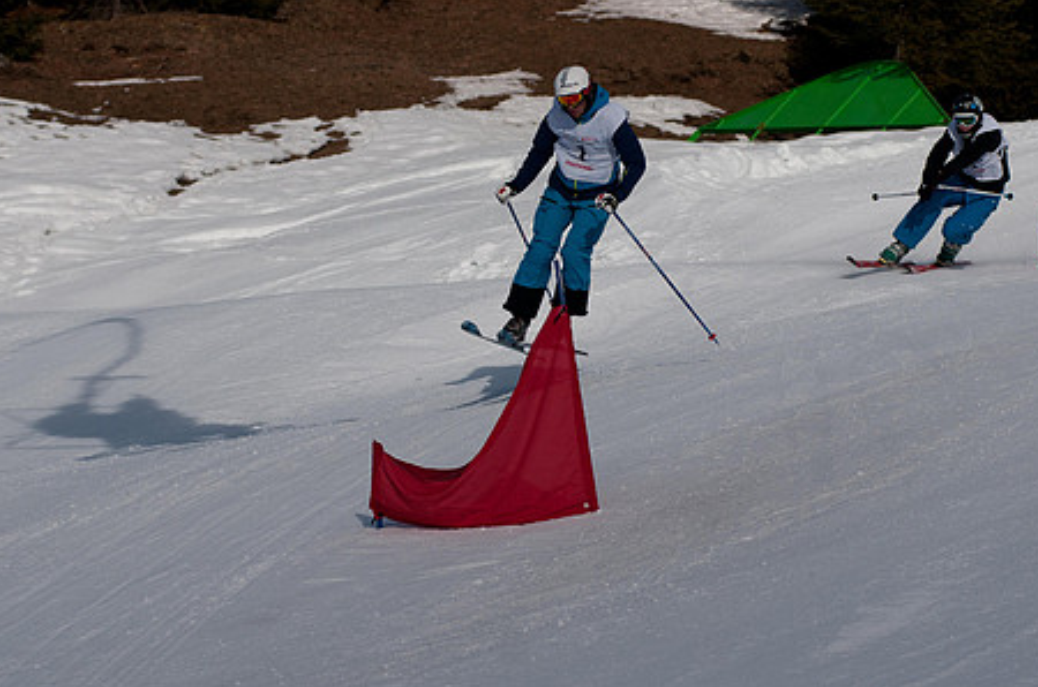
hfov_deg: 11.6
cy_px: 252
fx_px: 5121
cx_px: 558
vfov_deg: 7.7
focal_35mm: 178
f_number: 4
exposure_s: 1/2000
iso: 200
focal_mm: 92
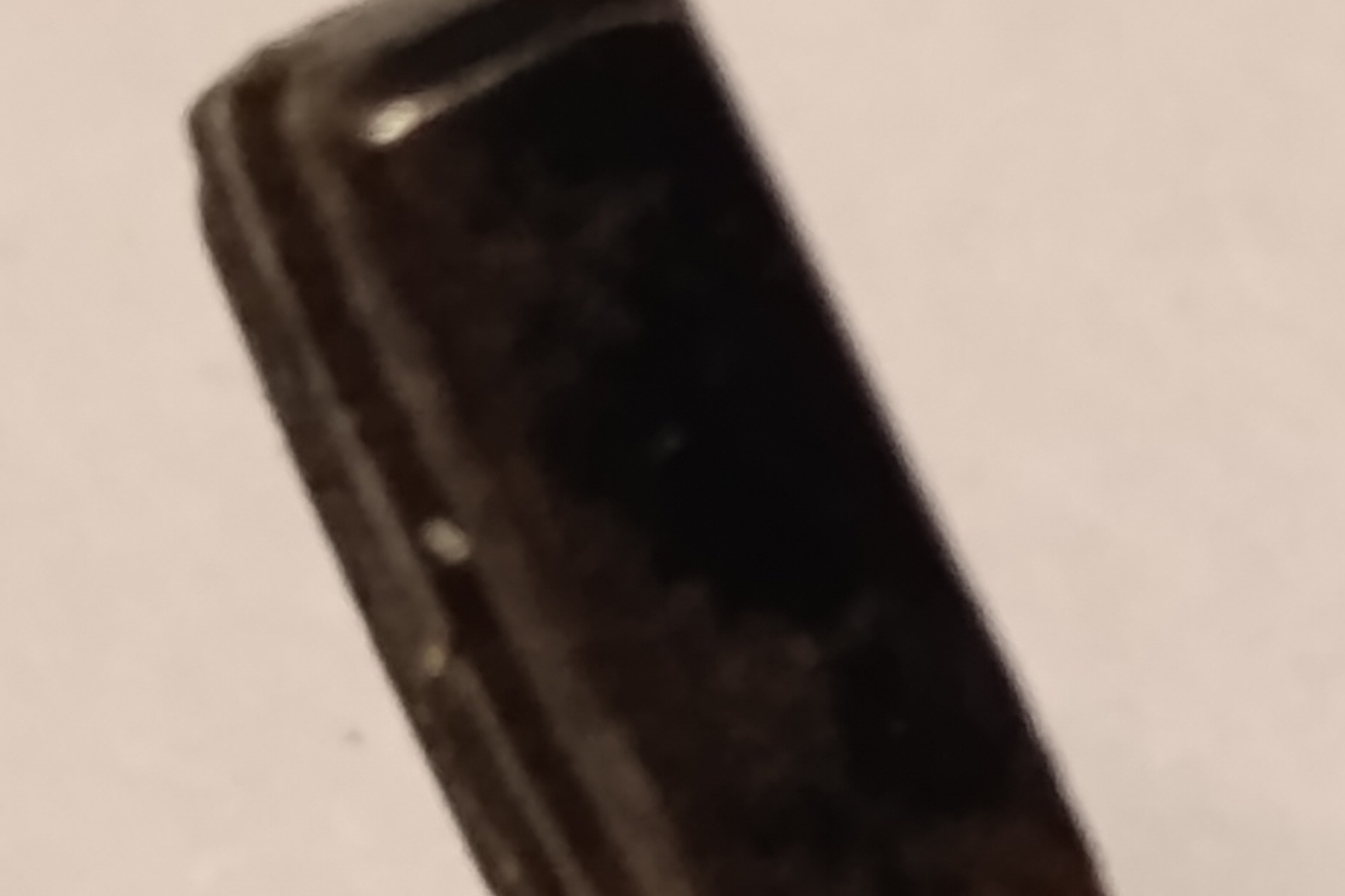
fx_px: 15277
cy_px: 1497
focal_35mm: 409
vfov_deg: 3.3
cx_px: 1826
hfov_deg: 5.0
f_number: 1.6
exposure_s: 1/100
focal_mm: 6.14
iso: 1000
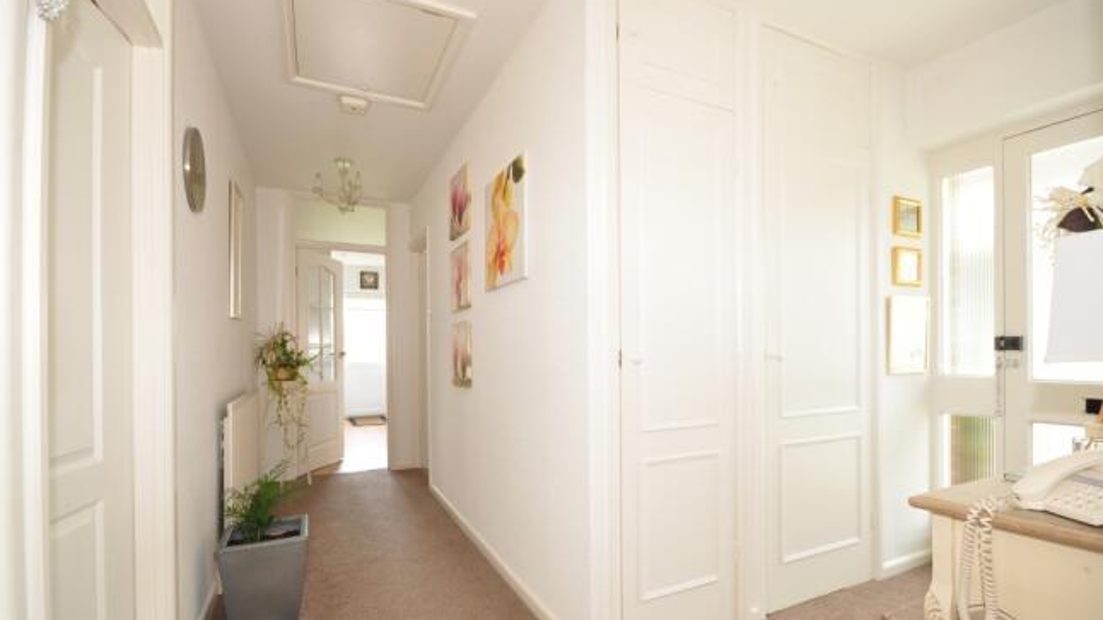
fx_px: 513
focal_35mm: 18
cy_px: 338
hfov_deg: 94.2
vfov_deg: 62.2
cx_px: 555
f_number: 9
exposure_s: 1/2
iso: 200
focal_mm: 11
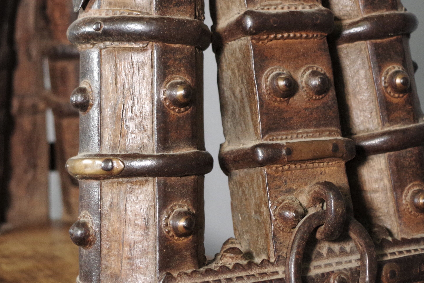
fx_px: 919
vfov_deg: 17.5
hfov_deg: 26.0
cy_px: 105
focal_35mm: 78
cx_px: 184
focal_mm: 26.25
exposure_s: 1/60
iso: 800
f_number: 4
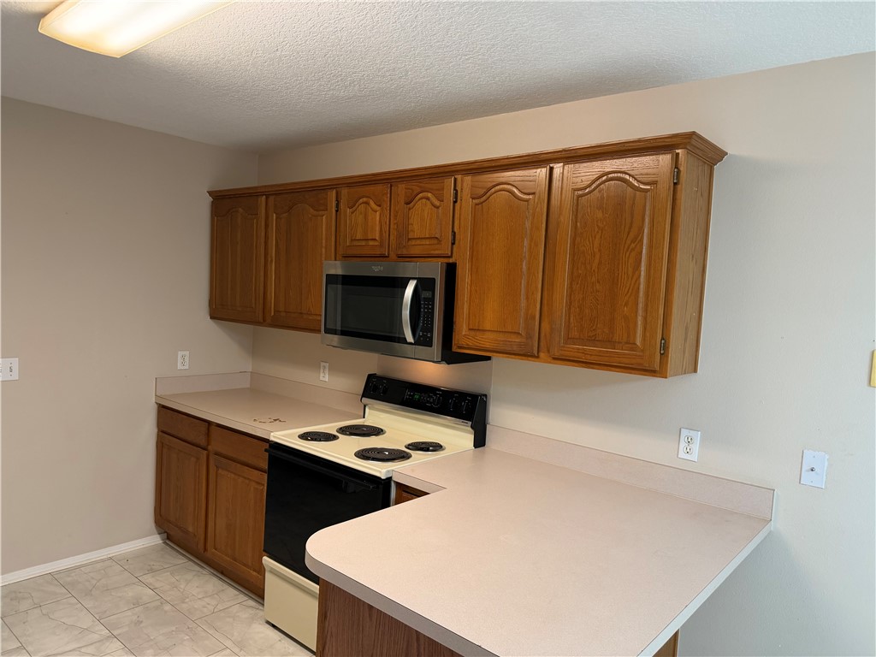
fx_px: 607
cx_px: 438
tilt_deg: -3.2
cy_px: 328
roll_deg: -2.8
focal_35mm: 24
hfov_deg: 71.6
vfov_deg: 56.8
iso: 200
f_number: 1.78
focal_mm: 6.76
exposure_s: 1/60
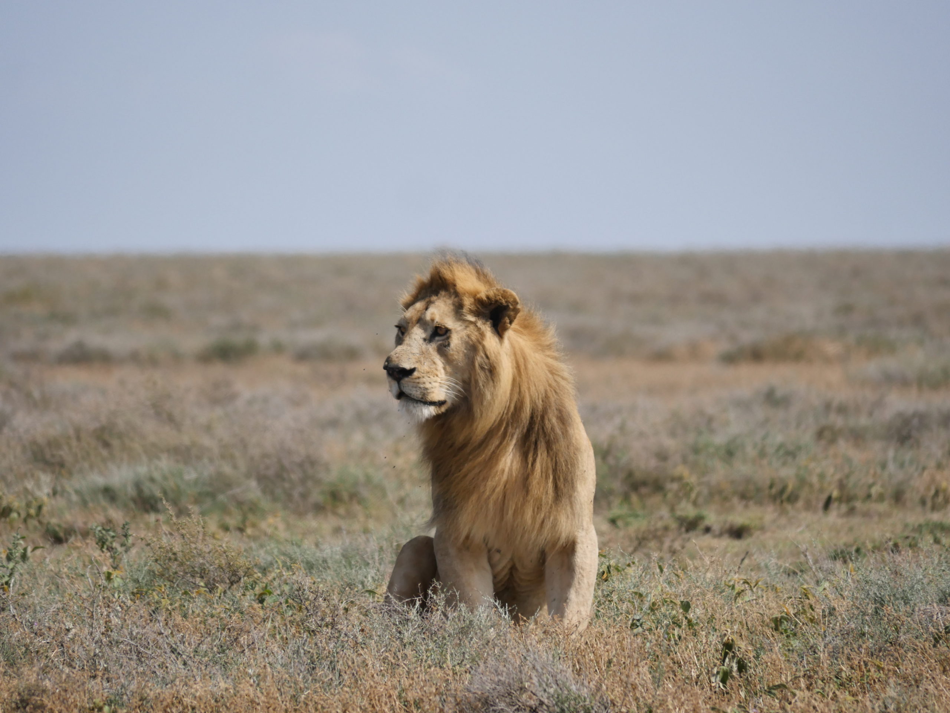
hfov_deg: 3.3
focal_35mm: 600
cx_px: 475
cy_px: 356
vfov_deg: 2.5
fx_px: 16466
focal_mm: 300
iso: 250
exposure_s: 1/1300
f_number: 5.6
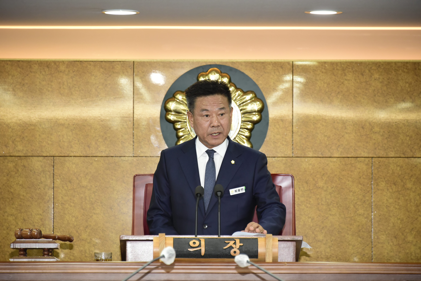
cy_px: 140
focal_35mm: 210
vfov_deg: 6.5
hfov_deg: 9.8
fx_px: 2457
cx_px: 210
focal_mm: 210
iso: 3200
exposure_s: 1/250
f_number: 5.6
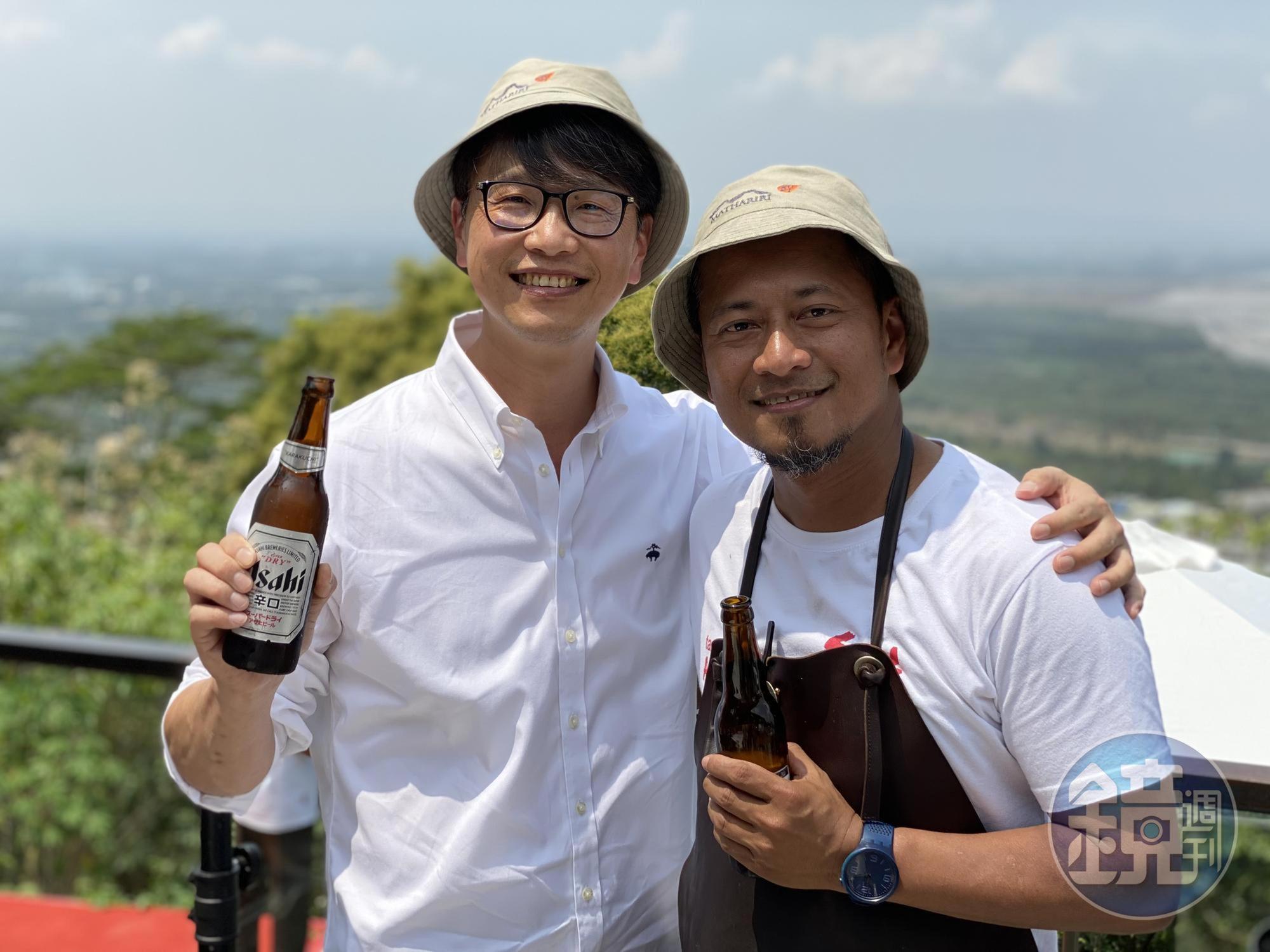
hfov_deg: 36.8
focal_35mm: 52
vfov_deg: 28.0
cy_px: 476
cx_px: 635
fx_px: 1908
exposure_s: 1/1115
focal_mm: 6
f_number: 2
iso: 20
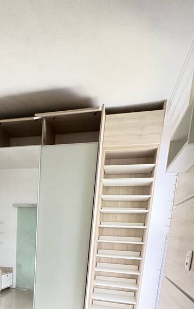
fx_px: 237
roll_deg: -3.4
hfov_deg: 42.7
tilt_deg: -9.1
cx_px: 41
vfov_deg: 57.0
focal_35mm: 28
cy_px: 279
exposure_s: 1/48
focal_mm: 2.22
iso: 1000
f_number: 2.2
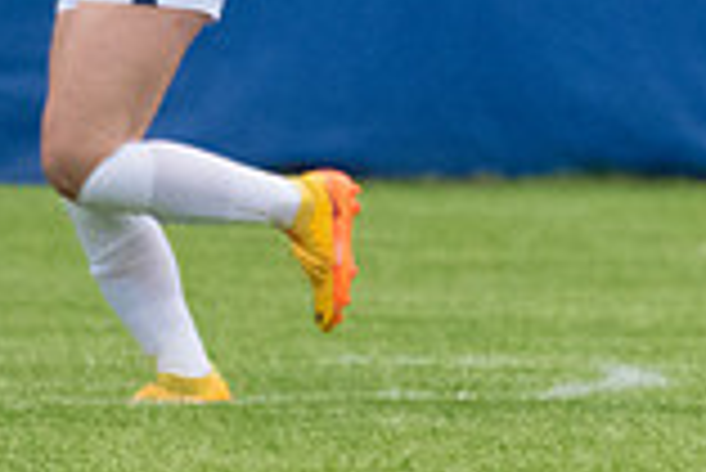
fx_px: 29345
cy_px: 126
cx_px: 1282
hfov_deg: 1.4
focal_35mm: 1495
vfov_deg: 0.9
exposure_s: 1/1600
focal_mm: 270
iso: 4000
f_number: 5.6
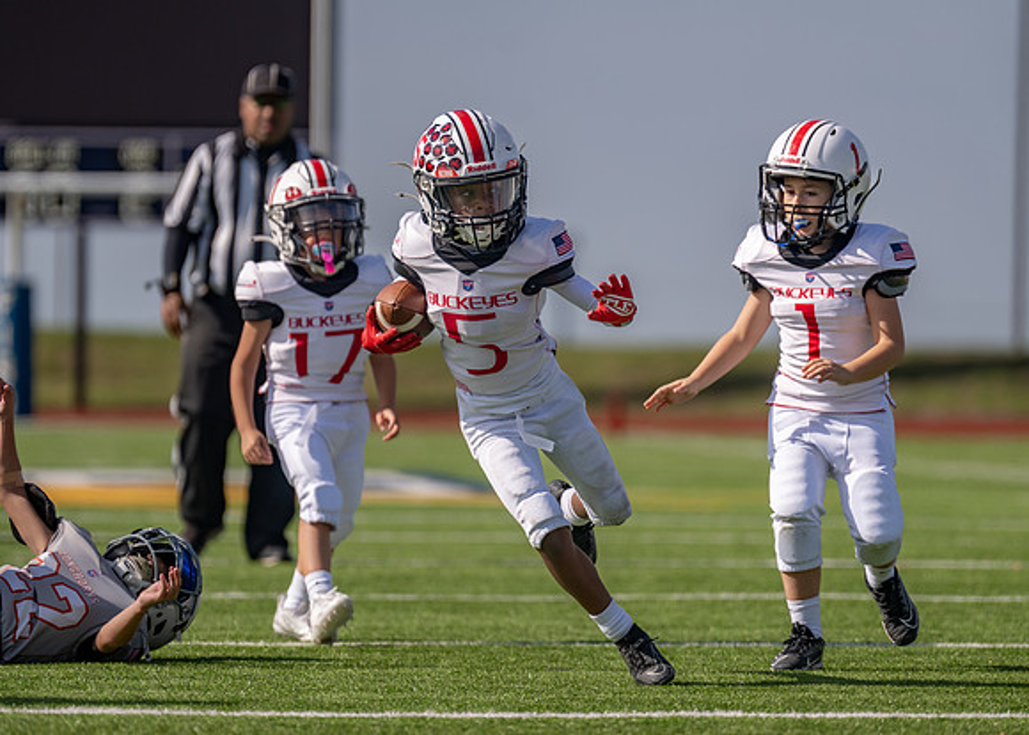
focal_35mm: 306
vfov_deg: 4.7
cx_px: 514
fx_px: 8954
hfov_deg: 6.6
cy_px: 368
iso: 160
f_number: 4
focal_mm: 280
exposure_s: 1/2500
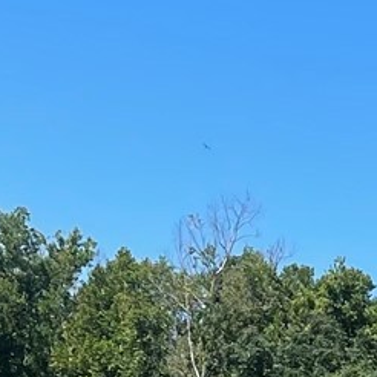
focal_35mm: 179
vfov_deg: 9.1
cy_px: 794
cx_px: 818
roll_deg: -4.6
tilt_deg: -4.6
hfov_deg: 9.0
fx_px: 2206
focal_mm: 4.2
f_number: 1.6
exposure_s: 1/2506
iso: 32
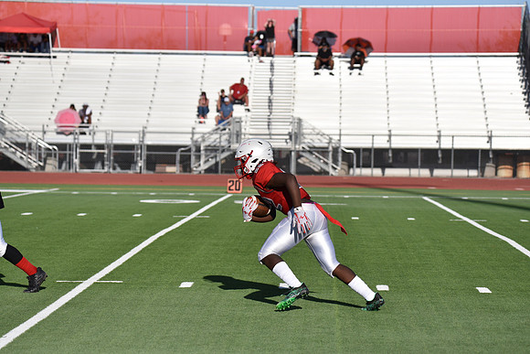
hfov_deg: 13.7
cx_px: 265
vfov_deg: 9.2
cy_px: 177
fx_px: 2209
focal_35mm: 150
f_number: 5.6
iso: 360
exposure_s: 1/4000
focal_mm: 150
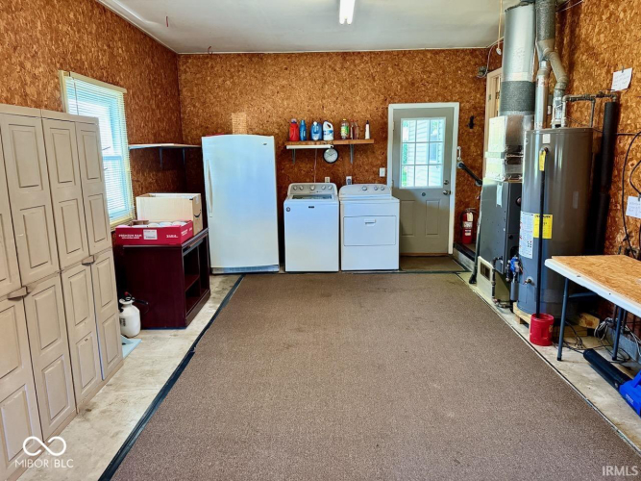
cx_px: 320
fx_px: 444
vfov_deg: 56.8
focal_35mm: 24
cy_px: 240
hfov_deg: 71.6
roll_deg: +0.6
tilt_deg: -10.2
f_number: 1.78
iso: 640
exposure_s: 1/60
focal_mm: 6.76
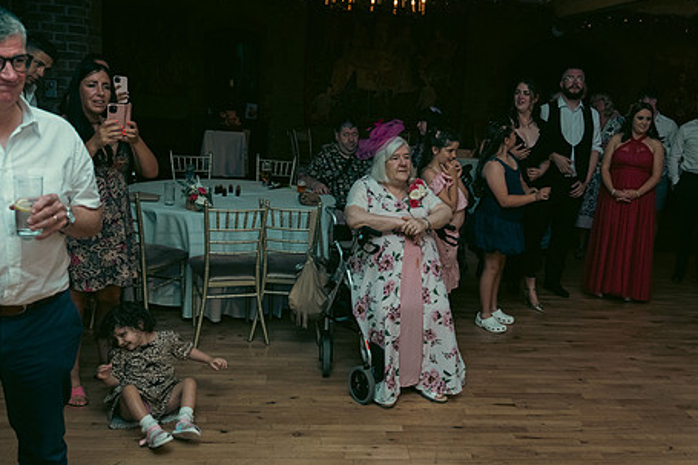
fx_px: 717
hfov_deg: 51.7
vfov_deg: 35.9
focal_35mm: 37
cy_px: 226
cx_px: 403
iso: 2500
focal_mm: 29
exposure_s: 1/160
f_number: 3.5
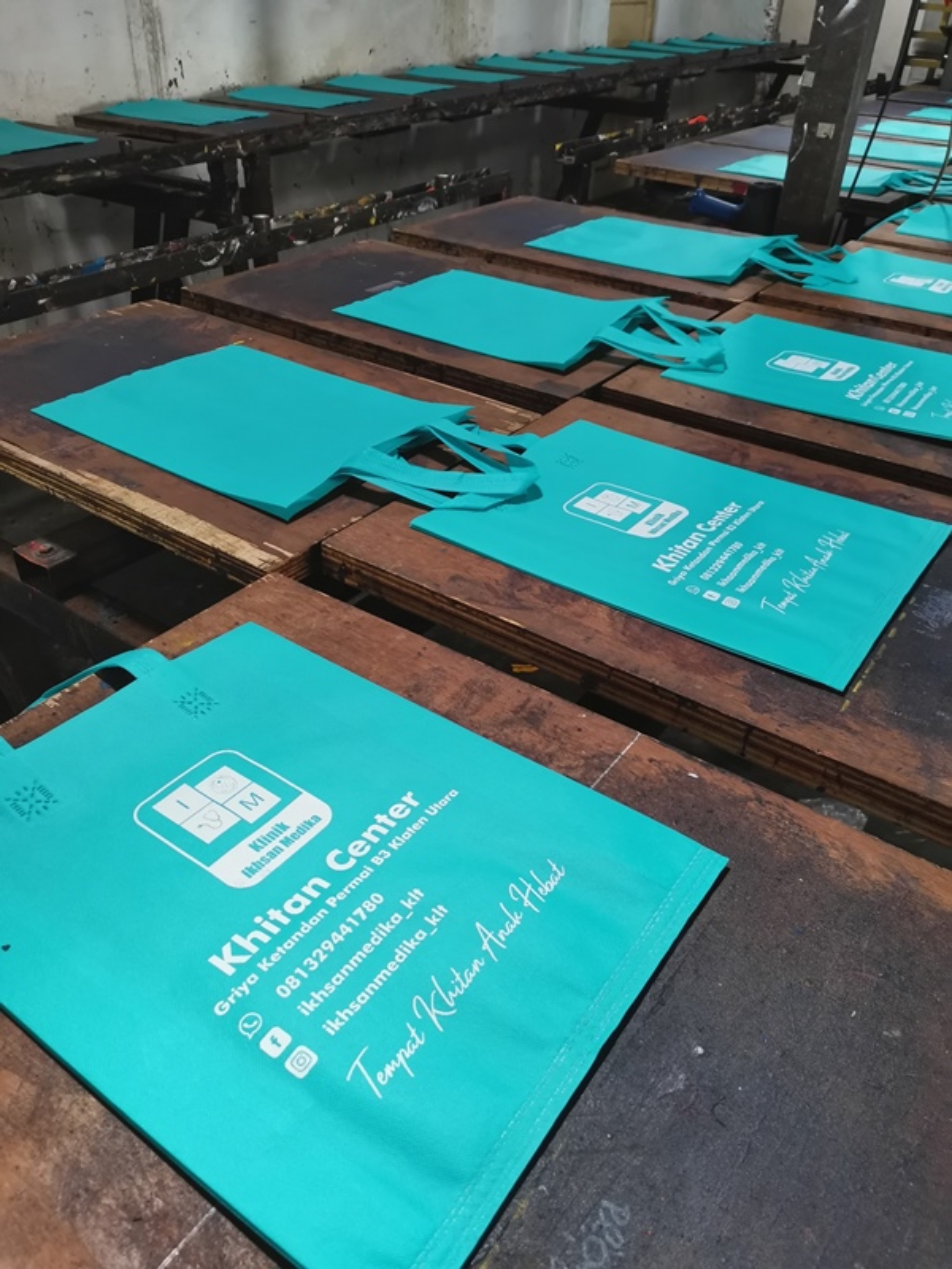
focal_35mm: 26
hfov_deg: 53.1
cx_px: 476
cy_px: 634
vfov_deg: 67.3
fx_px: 953
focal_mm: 4.75
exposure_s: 1/33.3
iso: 640
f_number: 1.8
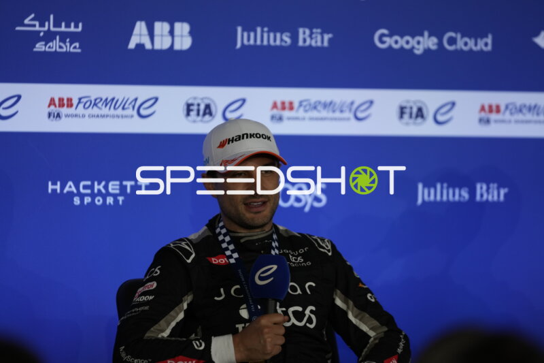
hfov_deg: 10.3
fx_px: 3021
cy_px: 182
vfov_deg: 6.9
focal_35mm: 200
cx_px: 272
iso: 640
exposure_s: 1/640
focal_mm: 200
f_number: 2.8
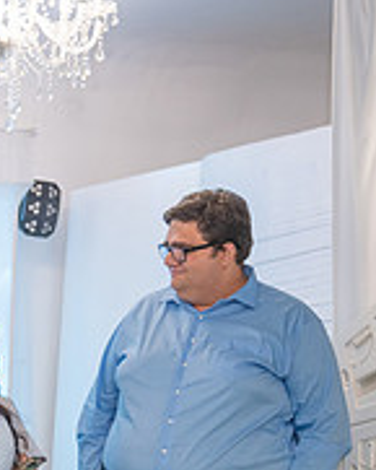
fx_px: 1418
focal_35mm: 102
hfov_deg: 13.5
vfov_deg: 18.3
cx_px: -301
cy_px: 474
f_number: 3.2
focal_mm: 34
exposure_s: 1/160
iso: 1000
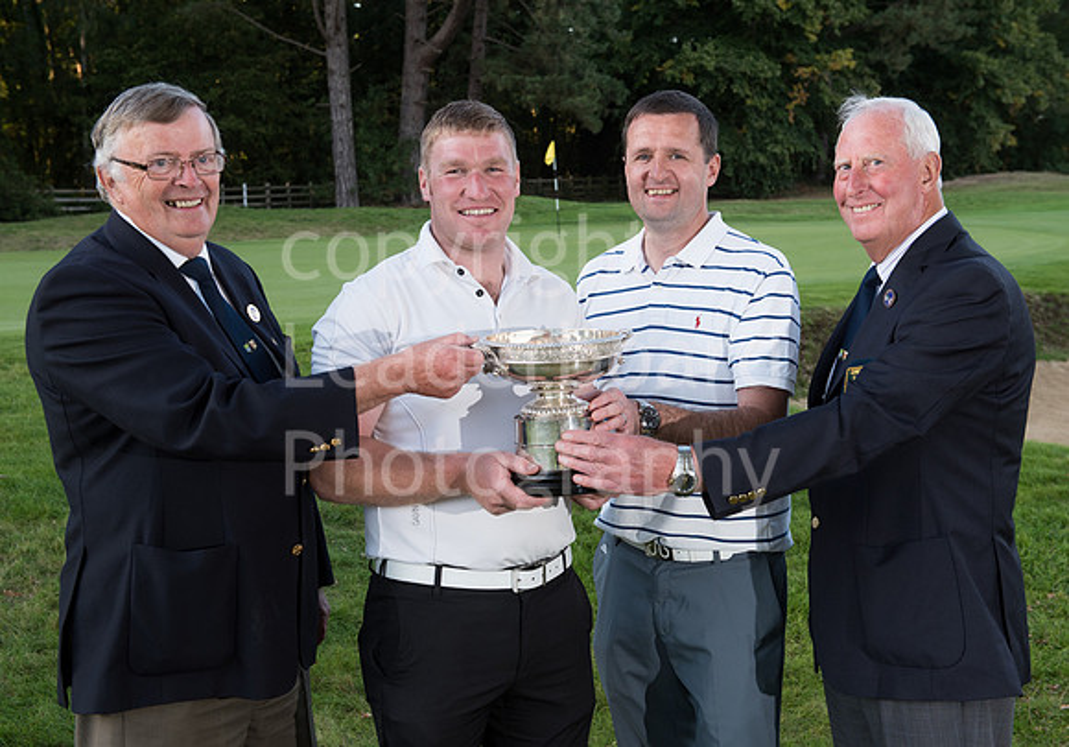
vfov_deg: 27.4
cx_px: 562
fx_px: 1530
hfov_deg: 38.5
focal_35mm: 51
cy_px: 365
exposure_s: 1/125
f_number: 5.6
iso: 400
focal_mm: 48
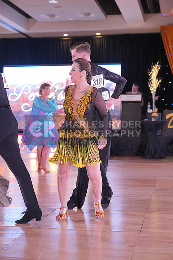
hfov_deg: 21.3
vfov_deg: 31.4
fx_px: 461
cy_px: 130
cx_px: 86
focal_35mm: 64
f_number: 4
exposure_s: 1/400
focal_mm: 64
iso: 3200
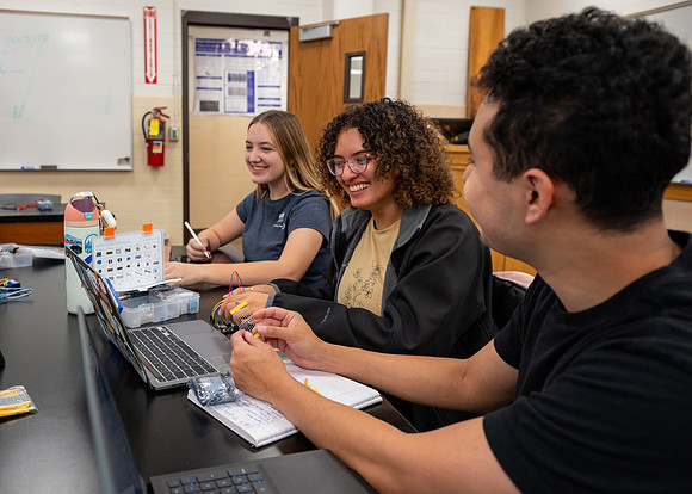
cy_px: 236
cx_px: 255
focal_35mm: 30
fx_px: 582
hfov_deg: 60.5
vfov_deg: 46.0
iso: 500
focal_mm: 24
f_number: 3.5
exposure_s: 1/160
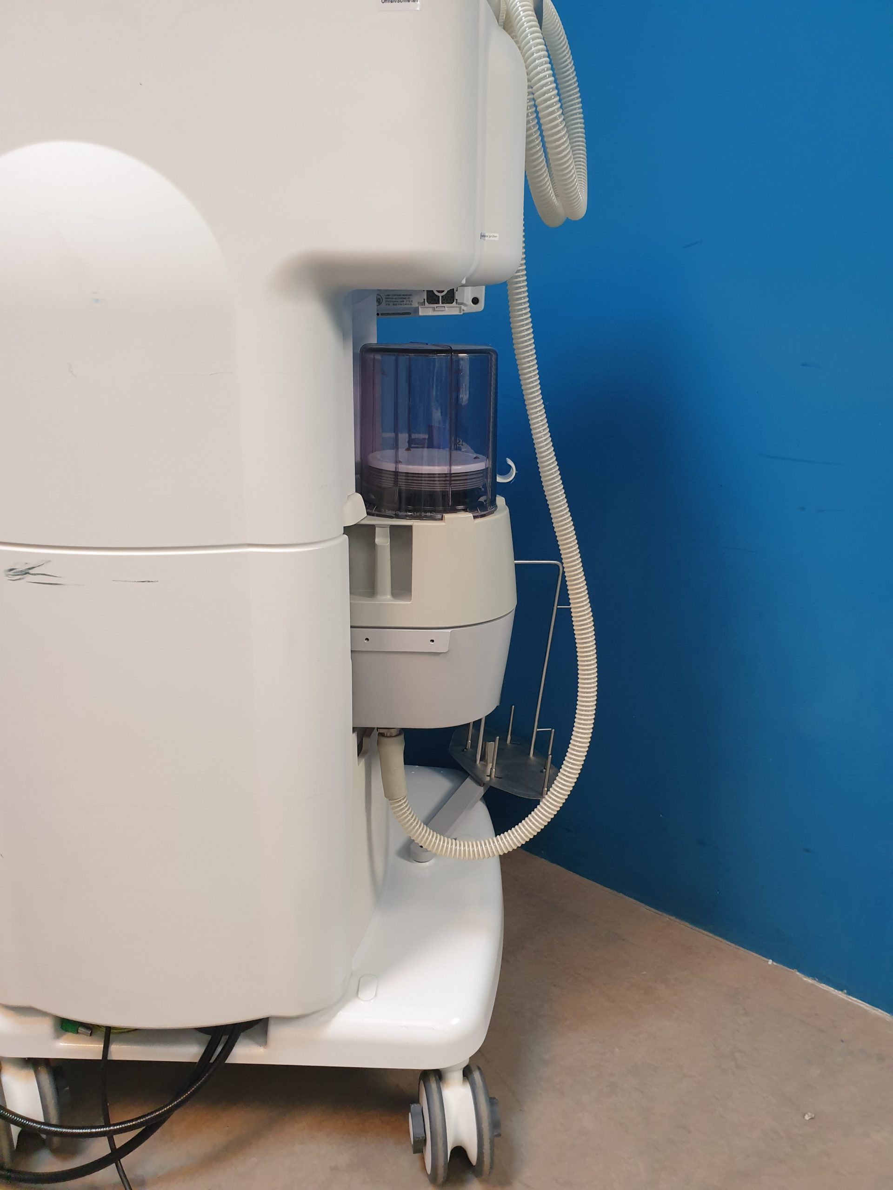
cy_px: 595
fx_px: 894
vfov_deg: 67.3
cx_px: 446
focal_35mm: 26
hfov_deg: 53.1
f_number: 2.4
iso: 200
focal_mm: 4.3
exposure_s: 1/50
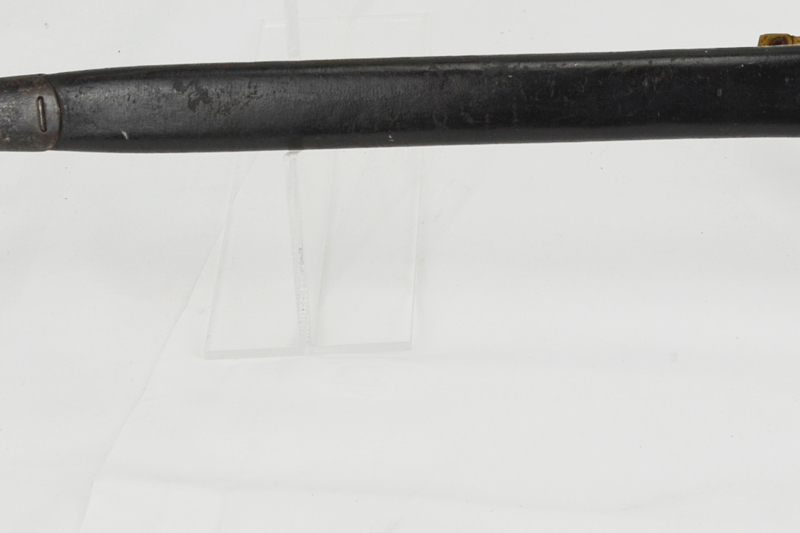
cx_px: 627
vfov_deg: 14.7
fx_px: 2022
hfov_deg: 22.1
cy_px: -61
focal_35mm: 91
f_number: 5.6
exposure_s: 1/125
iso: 220
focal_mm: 26
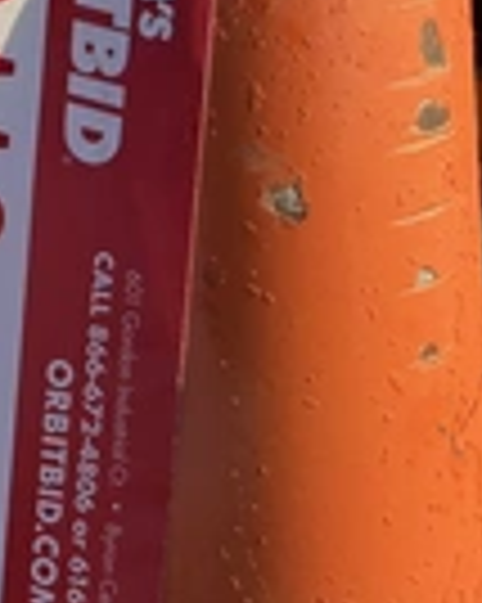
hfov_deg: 21.7
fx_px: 1250
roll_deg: +14.9
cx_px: 131
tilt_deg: -11.5
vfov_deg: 26.3
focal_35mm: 70
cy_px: 63
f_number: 2.2
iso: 32
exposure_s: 1/662
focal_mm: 2.22
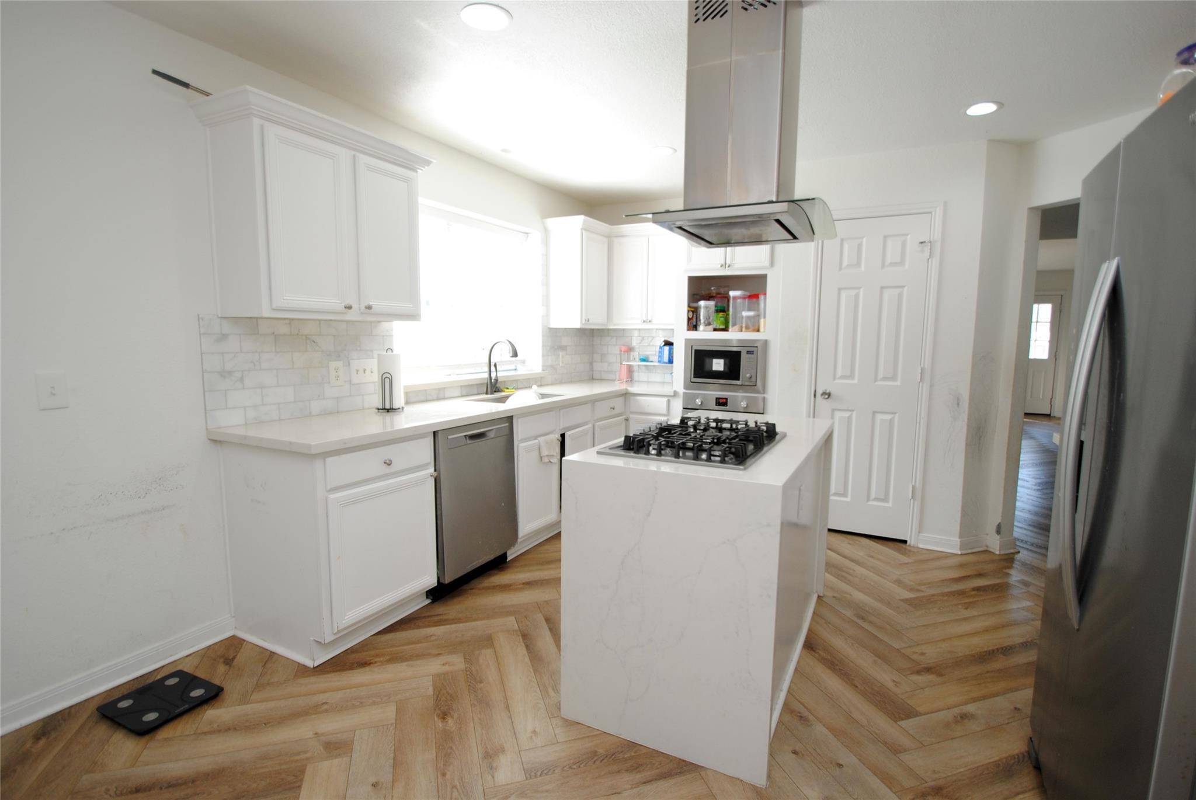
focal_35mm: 16
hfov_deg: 94.9
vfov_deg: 72.2
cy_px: 400
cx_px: 598
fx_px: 549
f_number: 4
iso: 200
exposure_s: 1/60
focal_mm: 11
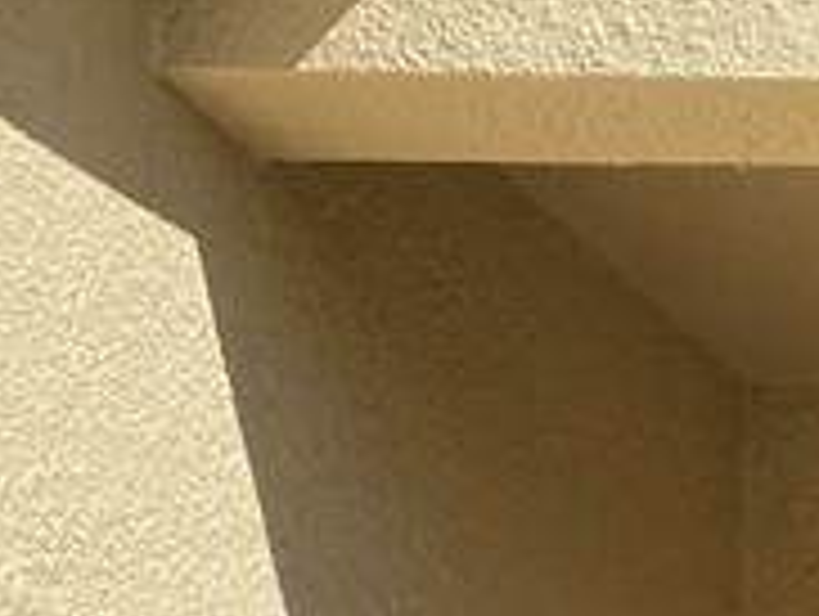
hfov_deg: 11.7
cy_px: 1412
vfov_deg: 9.3
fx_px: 3459
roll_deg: +0.4
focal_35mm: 146
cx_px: 1796
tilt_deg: -0.4
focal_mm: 4.25
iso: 32
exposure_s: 1/2967
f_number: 1.8
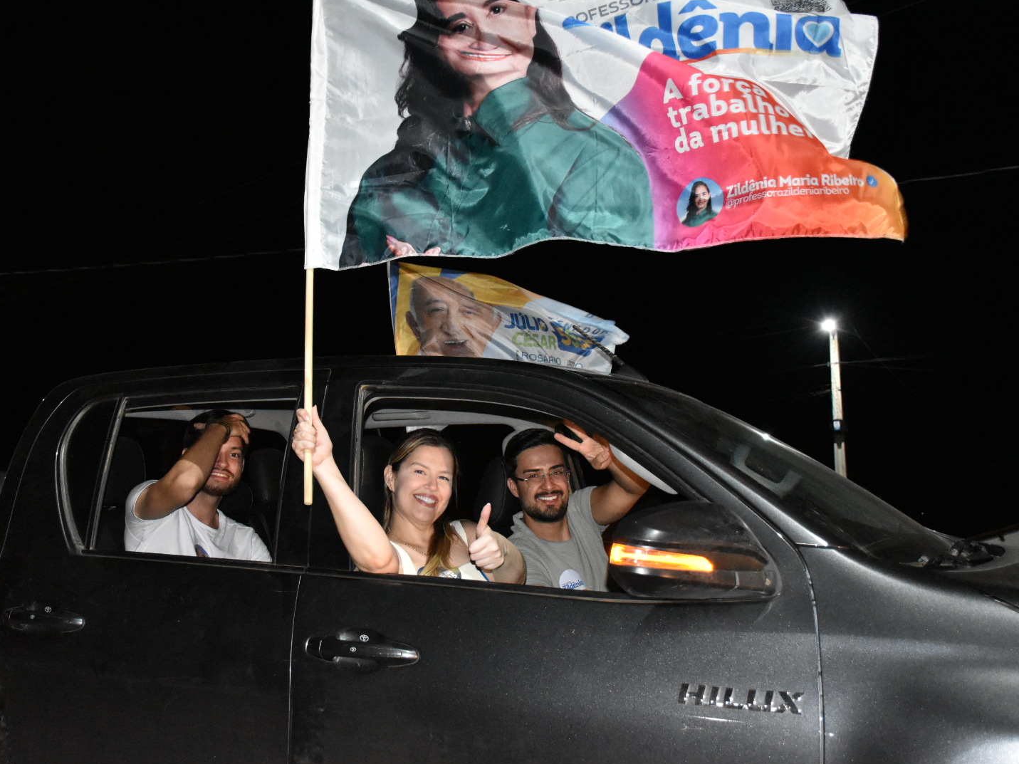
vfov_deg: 38.1
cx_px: 456
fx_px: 1105
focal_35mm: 38
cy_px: 383
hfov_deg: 49.4
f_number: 3.8
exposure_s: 1/100
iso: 5000
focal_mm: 23
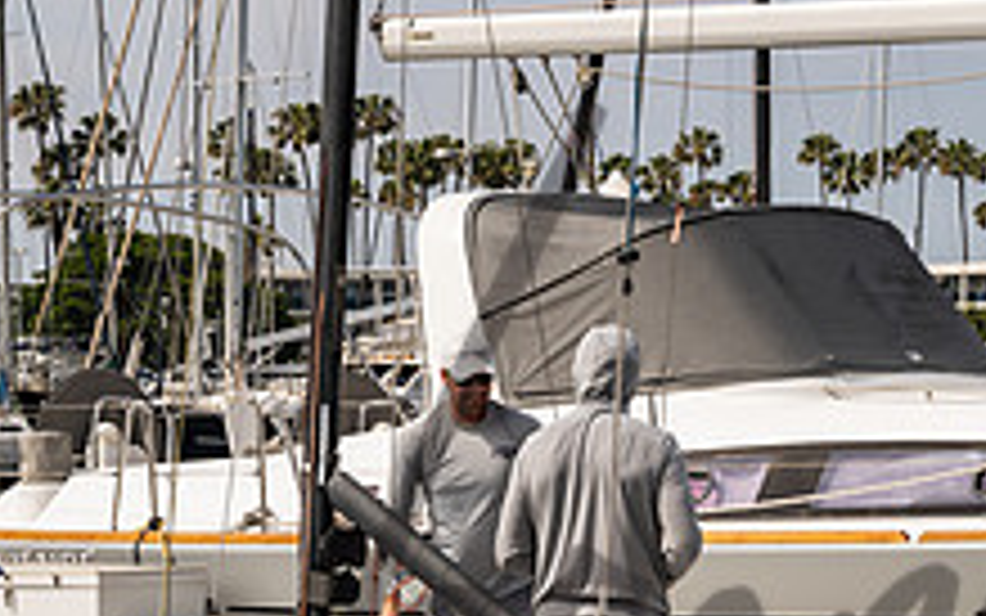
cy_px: 614
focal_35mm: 132
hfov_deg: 15.8
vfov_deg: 9.9
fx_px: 3548
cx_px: 648
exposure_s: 1/125
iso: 50
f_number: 10
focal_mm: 49
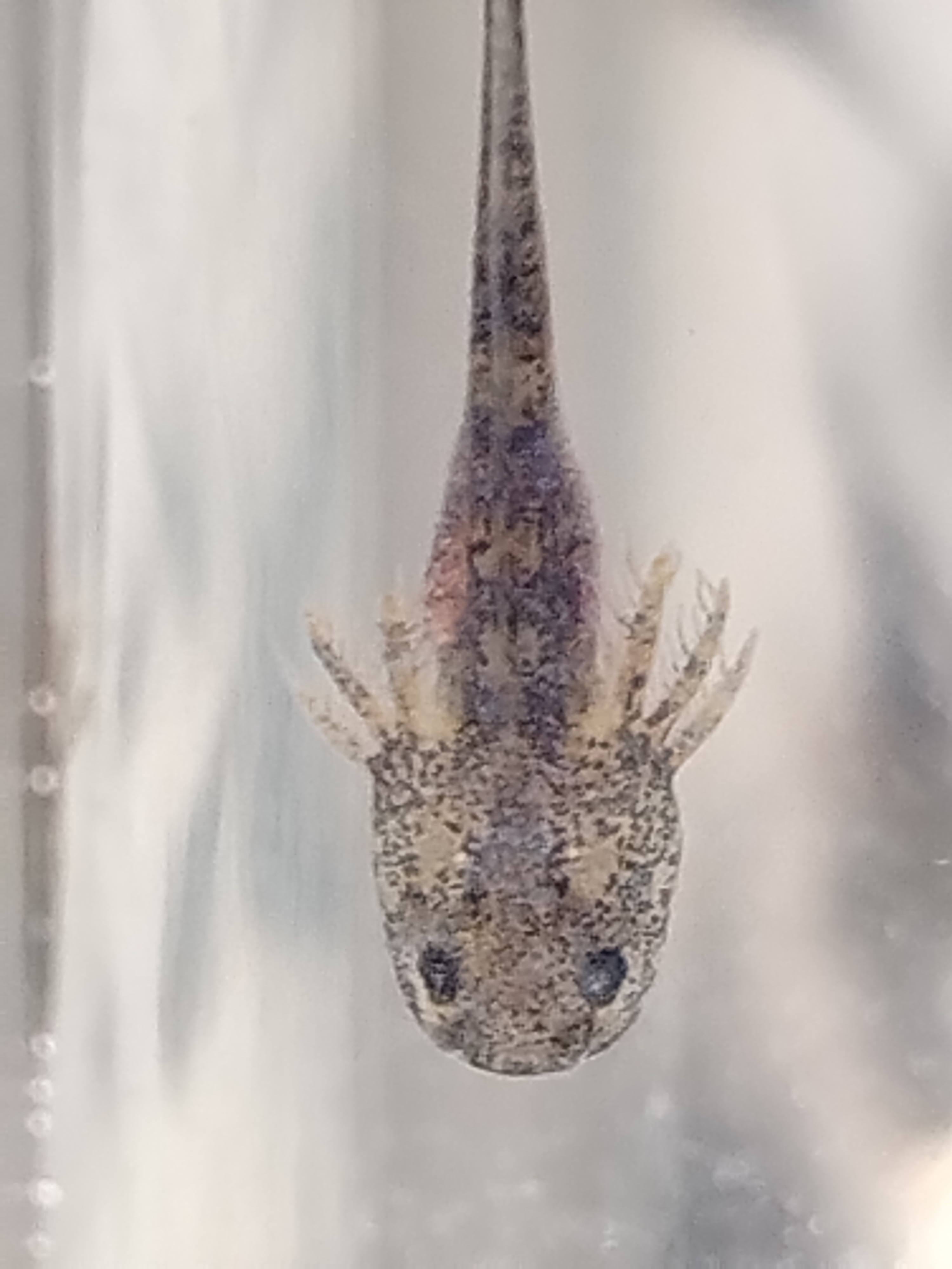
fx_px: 7040
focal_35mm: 192
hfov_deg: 7.7
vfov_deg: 10.3
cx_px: 476
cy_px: 634
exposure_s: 1/25
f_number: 1.75
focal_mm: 5.25
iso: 809
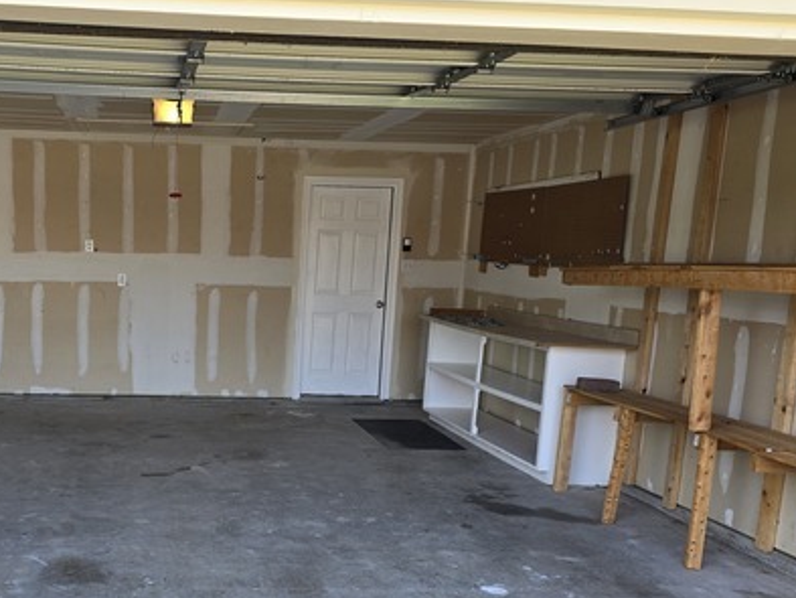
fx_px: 897
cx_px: 177
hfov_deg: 45.8
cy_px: 399
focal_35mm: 39
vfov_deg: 36.5
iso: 32
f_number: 1.7
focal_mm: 6.3
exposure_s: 1/180
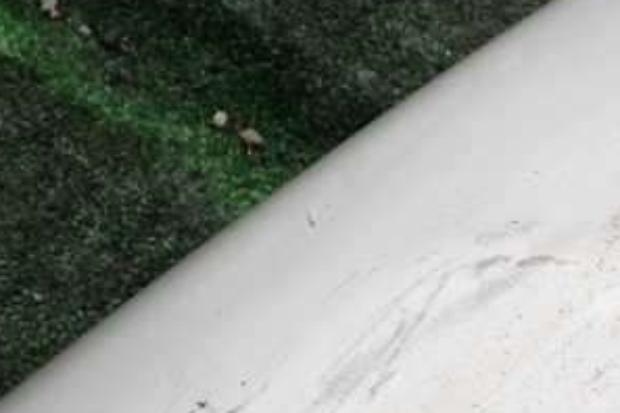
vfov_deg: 21.3
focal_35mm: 63
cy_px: 340
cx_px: 497
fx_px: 1085
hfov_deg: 31.1
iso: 100
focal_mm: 5.4
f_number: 3.2
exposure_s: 1/800
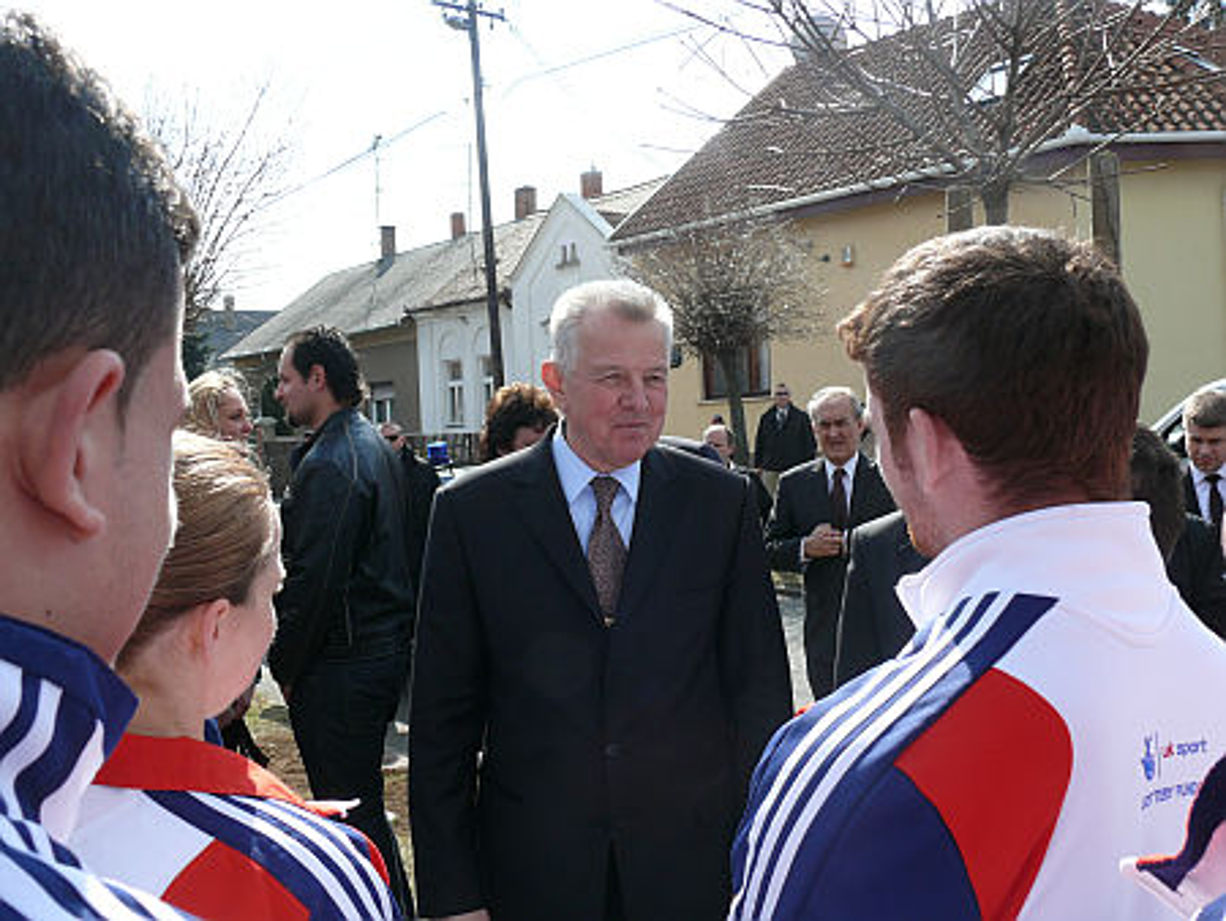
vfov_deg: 40.7
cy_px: 460
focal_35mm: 35
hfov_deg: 52.6
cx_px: 613
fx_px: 1240
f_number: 5.6
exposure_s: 1/320
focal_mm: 7.4
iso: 100
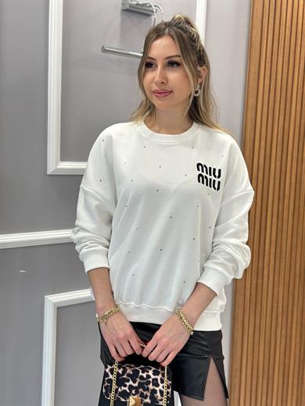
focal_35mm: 48
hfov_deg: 30.3
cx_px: 152
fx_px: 564
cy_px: 203
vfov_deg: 39.7
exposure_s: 1/100
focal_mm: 6.86
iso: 160
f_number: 1.78
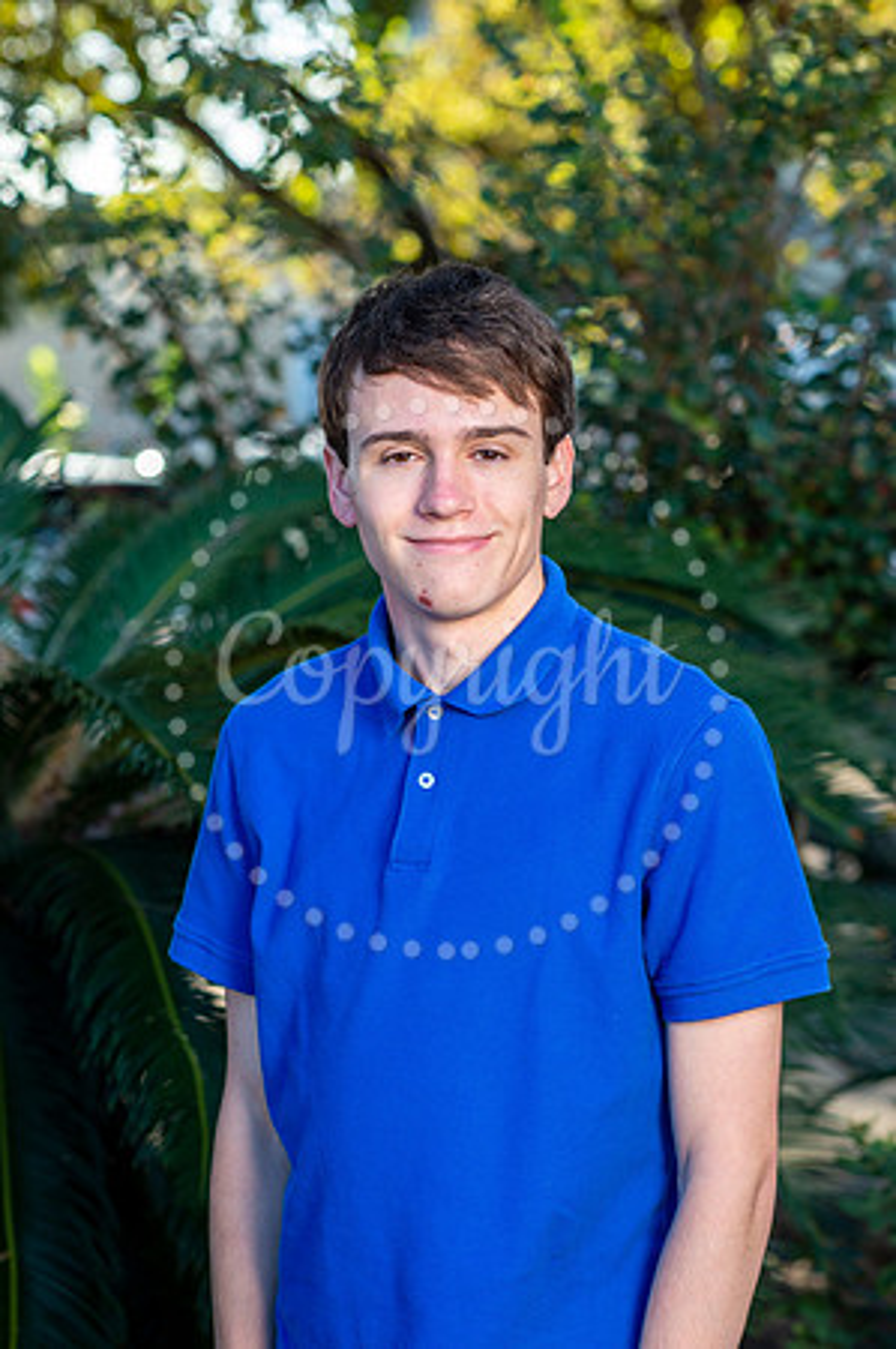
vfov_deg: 23.9
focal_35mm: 85
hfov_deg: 16.0
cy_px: 674
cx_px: 448
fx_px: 3180
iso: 200
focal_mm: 85
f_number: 4
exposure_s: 1/160
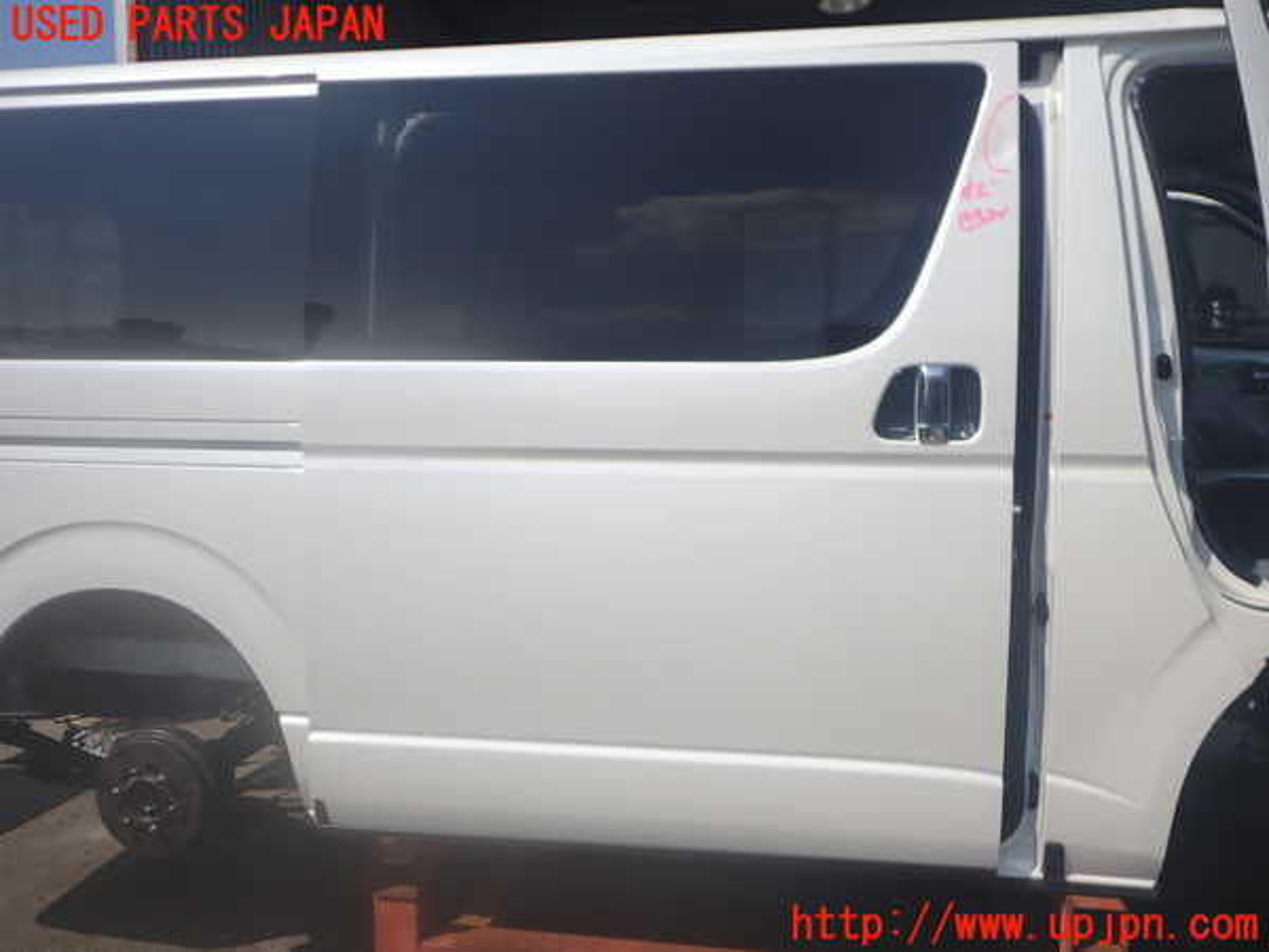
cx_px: 634
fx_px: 1100
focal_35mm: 30
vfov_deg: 46.8
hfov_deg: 60.0
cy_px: 476
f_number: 6.3
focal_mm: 5.4
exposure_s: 1/500
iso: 100
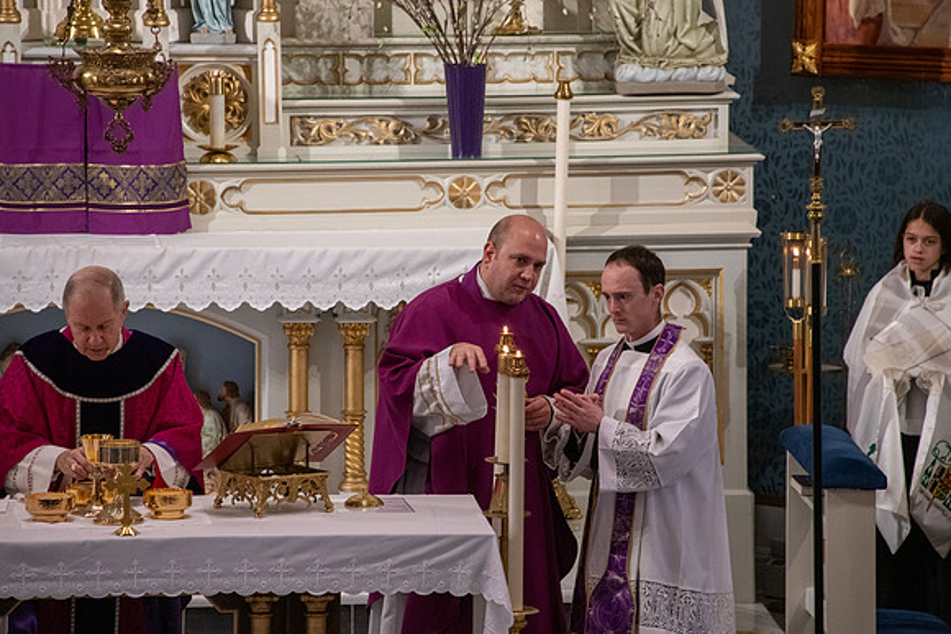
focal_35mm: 309
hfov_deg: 6.7
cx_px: 476
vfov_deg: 4.5
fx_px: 8160
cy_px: 317
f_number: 9
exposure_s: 1/100
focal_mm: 300
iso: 4000
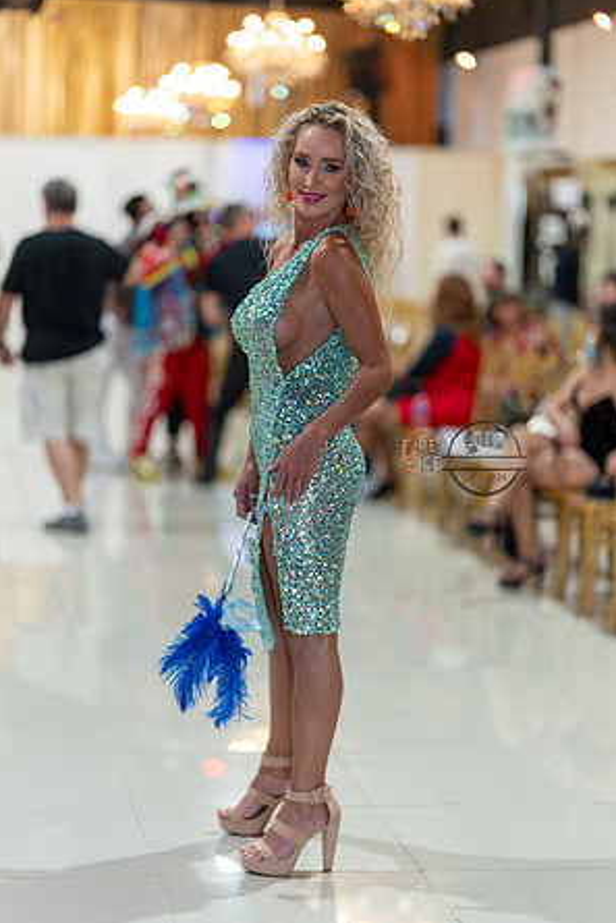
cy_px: 458
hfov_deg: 15.9
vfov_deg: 23.6
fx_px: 2205
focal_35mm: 86
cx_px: 307
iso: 200
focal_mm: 85
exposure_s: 1/160
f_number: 1.4
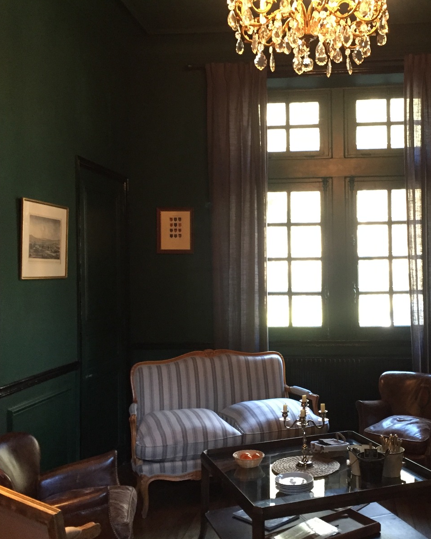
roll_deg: +1.0
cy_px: 270
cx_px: 302
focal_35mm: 38
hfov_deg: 38.5
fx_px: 606
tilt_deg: +1.0
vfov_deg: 47.9
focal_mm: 4.15
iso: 250
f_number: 2.2
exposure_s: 1/25
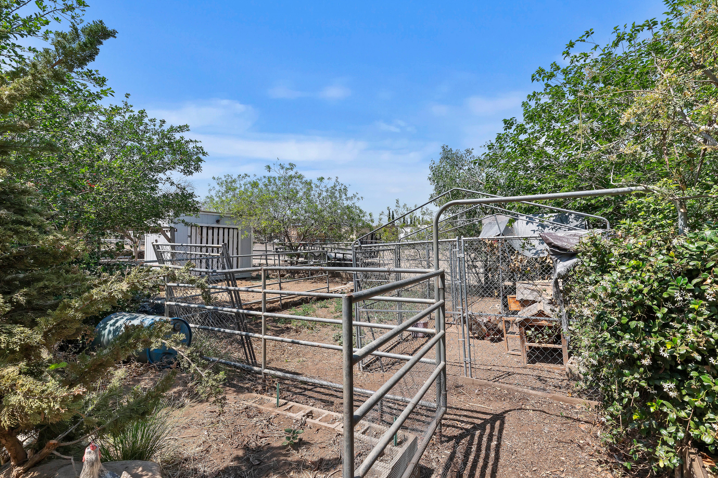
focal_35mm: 16
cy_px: 238
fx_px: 319
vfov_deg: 73.7
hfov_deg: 96.5
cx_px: 393
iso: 500
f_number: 13
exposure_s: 1/640
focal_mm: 14
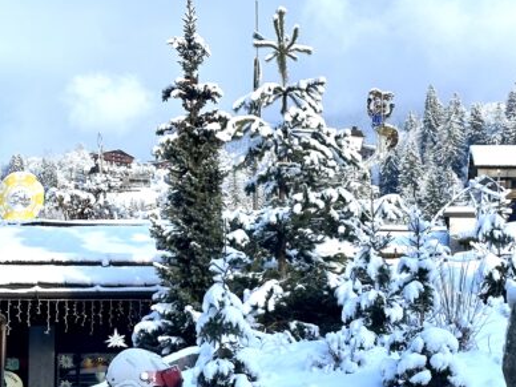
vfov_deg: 15.5
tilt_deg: +3.1
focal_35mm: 95
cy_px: 313
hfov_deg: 20.4
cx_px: 424
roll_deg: -0.1
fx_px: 1416
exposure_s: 1/1120
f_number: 1.78
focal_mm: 6.86
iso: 64
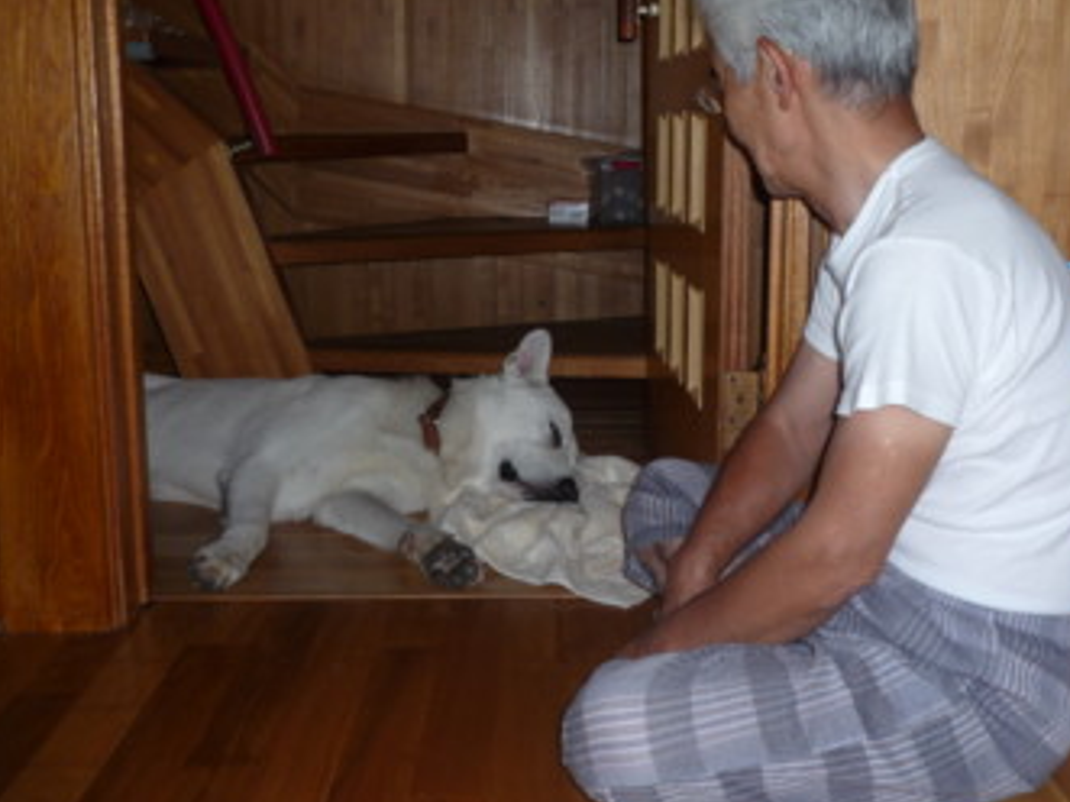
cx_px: 605
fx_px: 1514
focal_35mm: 49
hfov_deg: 38.9
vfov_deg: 29.7
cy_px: 382
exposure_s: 1/30
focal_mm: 6.3
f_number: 3.8
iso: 100
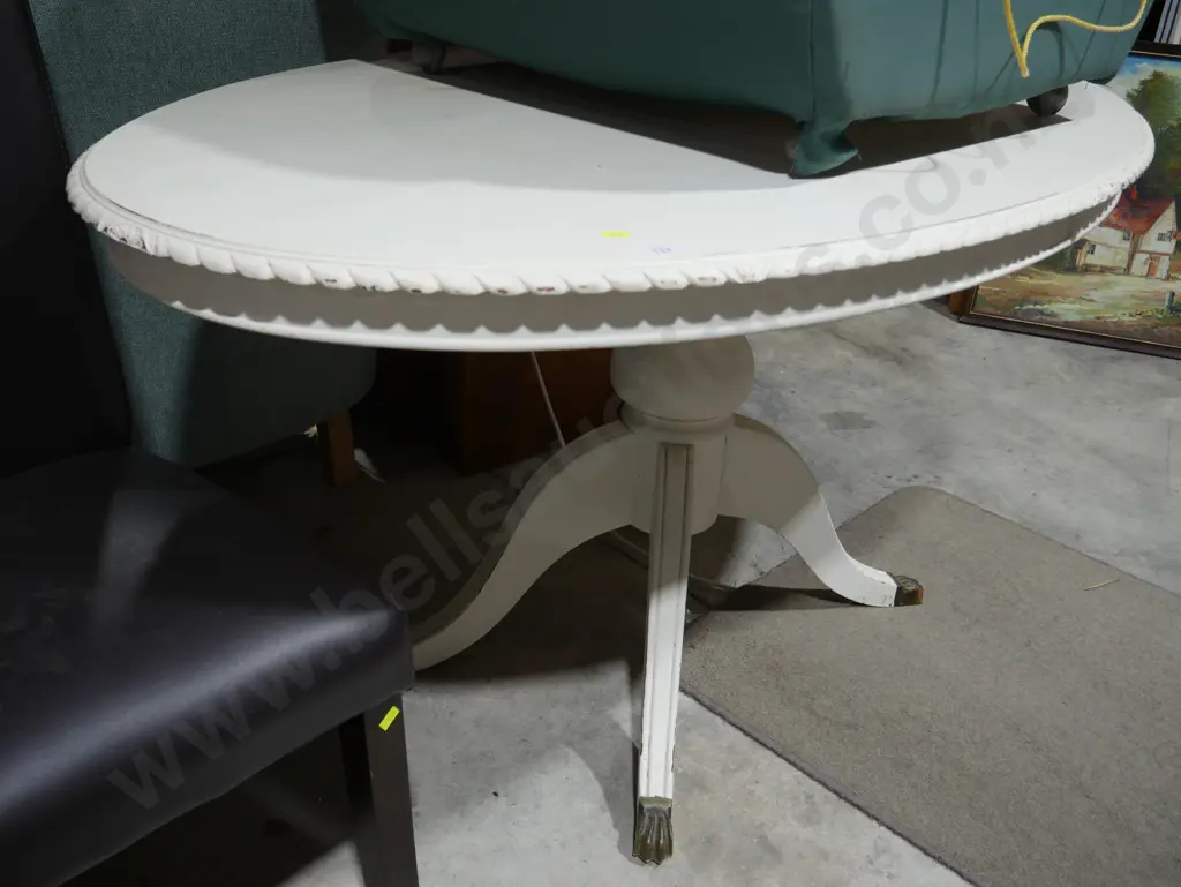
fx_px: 1092
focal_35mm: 32
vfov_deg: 44.2
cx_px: 590
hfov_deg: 56.8
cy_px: 444
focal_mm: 16
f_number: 3.6
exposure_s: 1/60
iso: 200
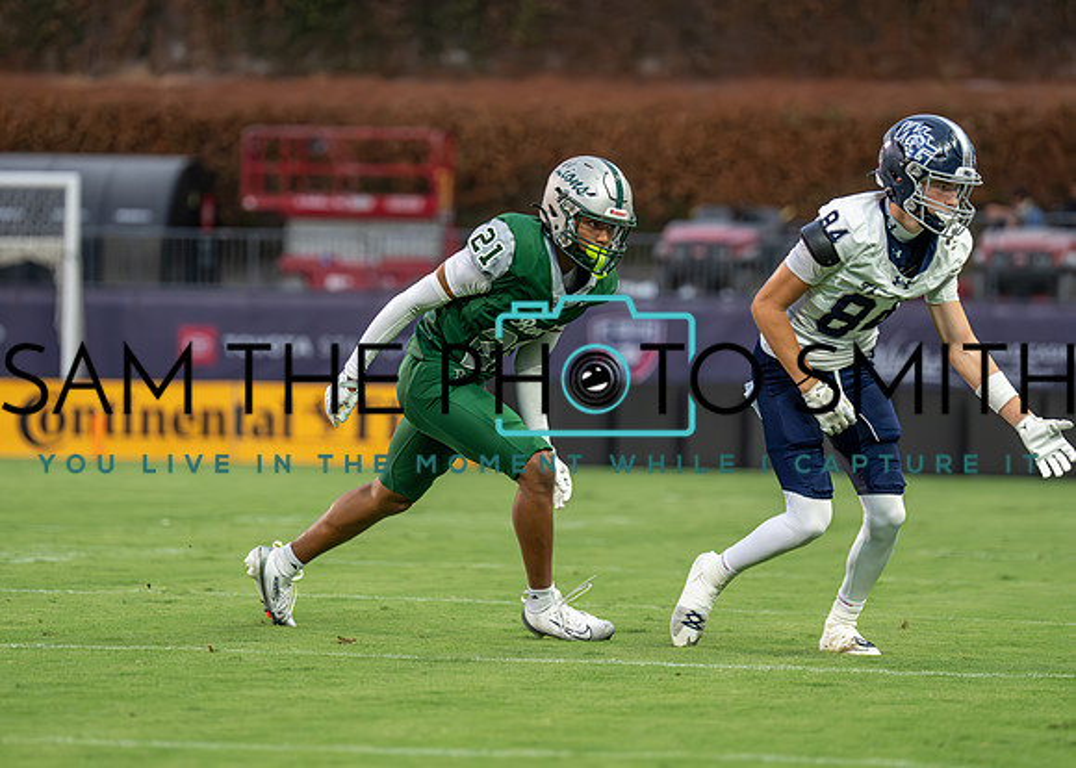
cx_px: 517
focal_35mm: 217
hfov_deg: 9.3
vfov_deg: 6.6
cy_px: 353
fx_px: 6621
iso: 1600
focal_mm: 160
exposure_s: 1/1250
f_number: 2.8
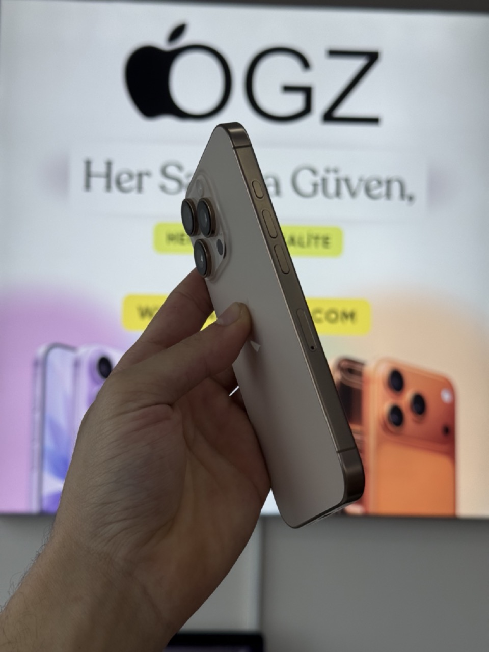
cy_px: 326
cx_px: 244
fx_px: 904
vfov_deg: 39.7
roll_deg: -0.4
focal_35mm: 48
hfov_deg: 30.3
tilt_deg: +4.3
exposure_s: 1/1285
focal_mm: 6.76
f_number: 1.78
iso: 64
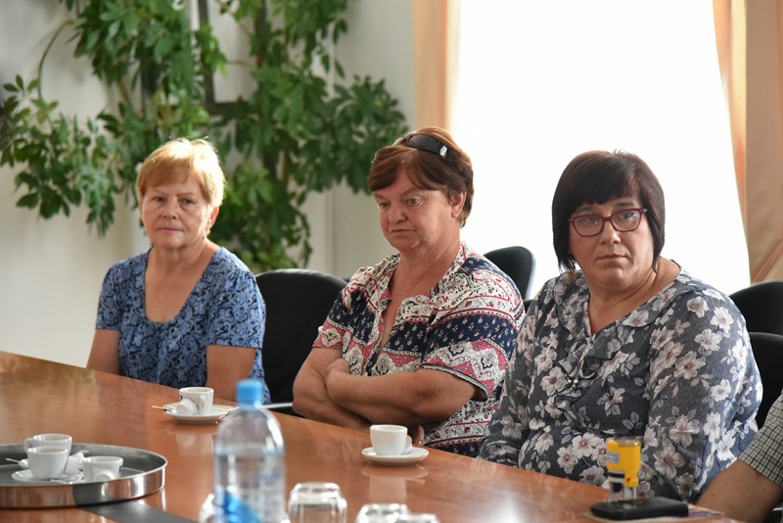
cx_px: 396
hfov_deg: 16.6
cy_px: 259
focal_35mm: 123
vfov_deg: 11.2
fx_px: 2676
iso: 5000
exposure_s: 1/800
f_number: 4
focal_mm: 120
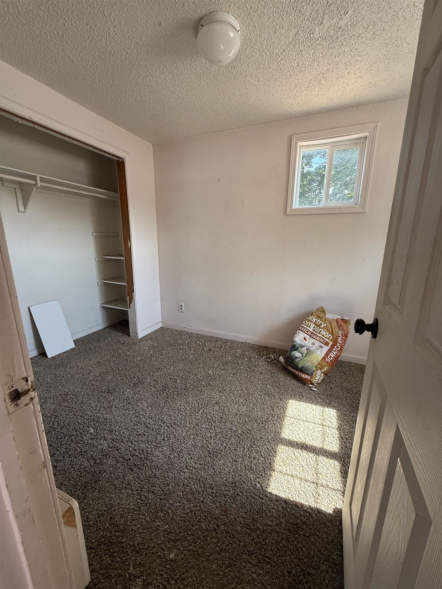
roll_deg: -0.5
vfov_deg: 102.1
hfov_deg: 85.7
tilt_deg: -12.0
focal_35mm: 14
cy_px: 294
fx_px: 238
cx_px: 221
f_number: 2.2
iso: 125
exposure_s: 1/99
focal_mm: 2.22
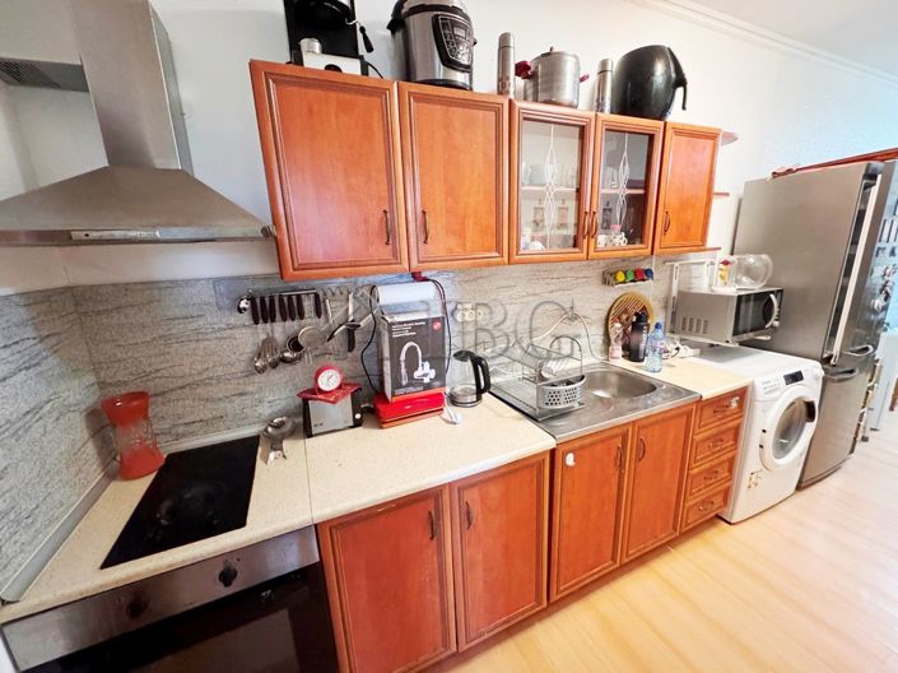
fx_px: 363
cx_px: 449
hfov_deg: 102.1
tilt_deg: -13.3
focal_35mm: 14
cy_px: 336
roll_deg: +2.9
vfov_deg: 85.6
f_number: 2.2
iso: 1000
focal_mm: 2.22
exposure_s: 1/50
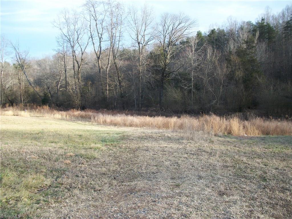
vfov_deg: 44.2
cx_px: 146
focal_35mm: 32
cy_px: 110
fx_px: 270
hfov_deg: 56.8
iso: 80
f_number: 8.8
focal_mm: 5.7
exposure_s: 1/50
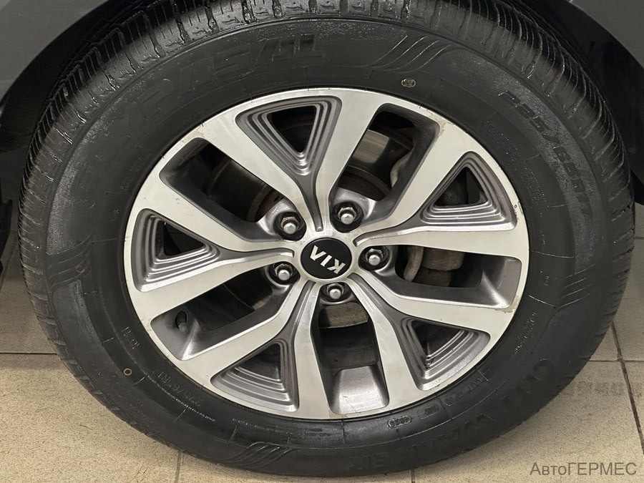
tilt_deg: -34.2
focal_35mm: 77
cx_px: 322
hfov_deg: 25.3
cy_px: 242
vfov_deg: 19.1
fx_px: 1433
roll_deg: -0.8
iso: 640
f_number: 2.8
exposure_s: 1/50
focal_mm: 9
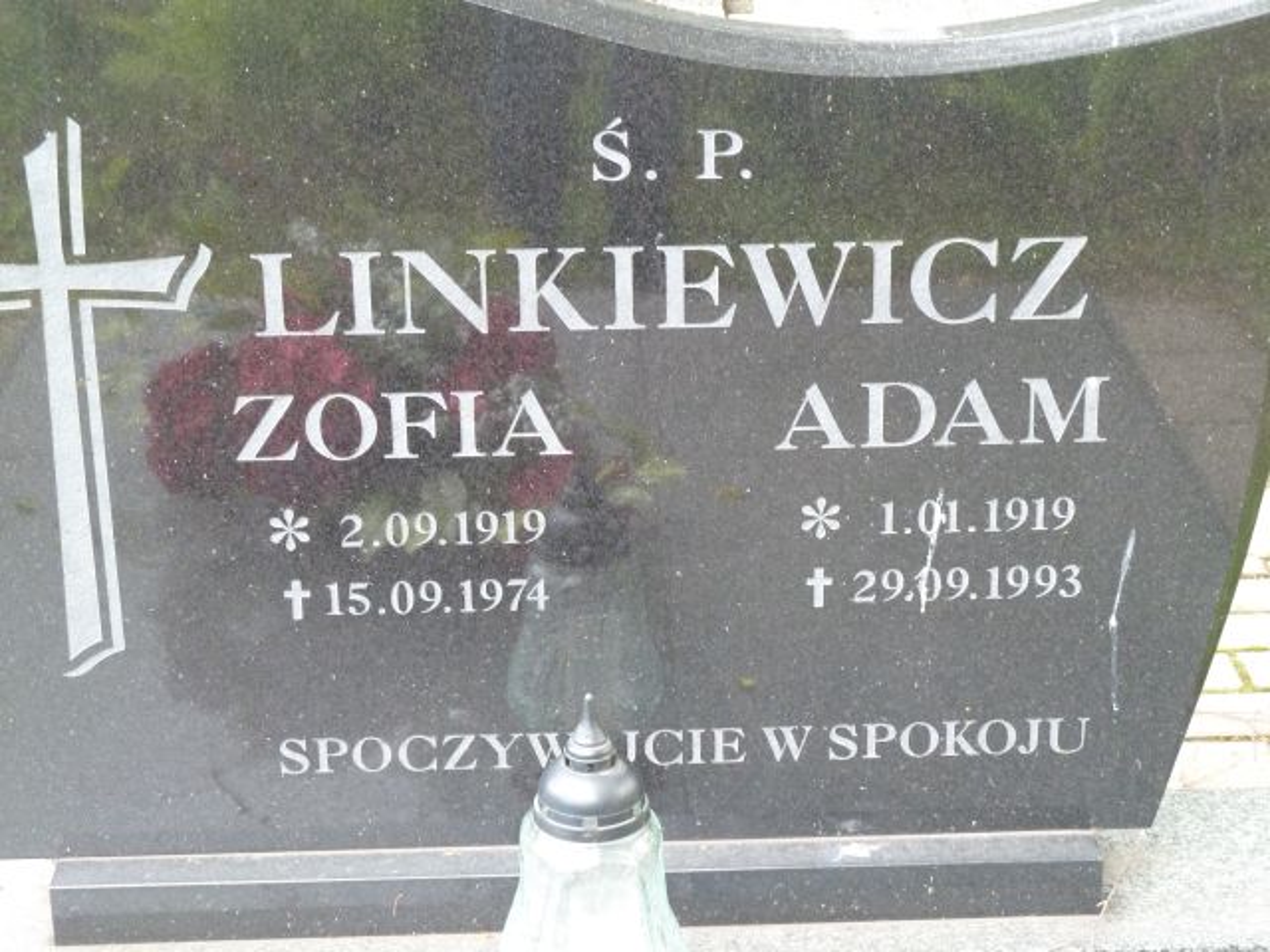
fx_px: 2862
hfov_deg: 25.0
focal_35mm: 78
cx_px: 635
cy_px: 476
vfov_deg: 18.9
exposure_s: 1/40
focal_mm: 12.8
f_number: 4.2
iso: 320
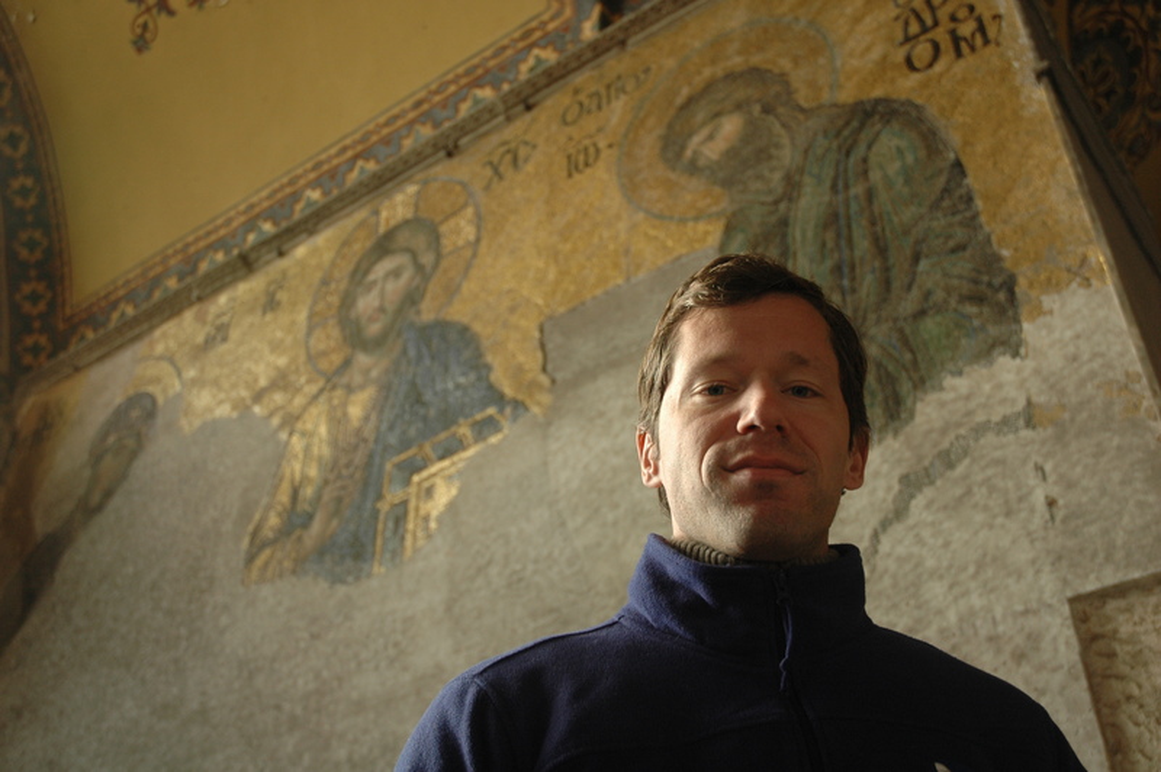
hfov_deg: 48.0
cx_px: 580
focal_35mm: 40
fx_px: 1305
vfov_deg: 33.0
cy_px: 386
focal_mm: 27
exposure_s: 1/40
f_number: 3.8
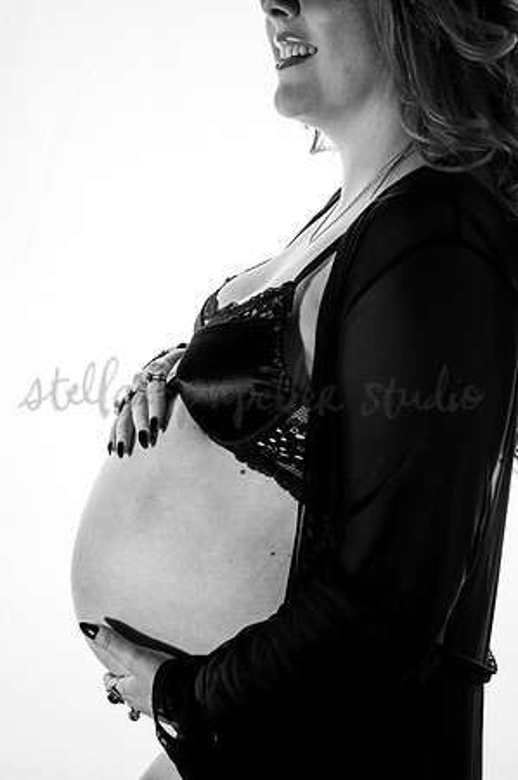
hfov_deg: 26.9
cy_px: 390
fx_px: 1082
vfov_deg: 39.6
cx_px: 259
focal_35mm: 50
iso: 100
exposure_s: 1/125
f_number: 7.1
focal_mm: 50
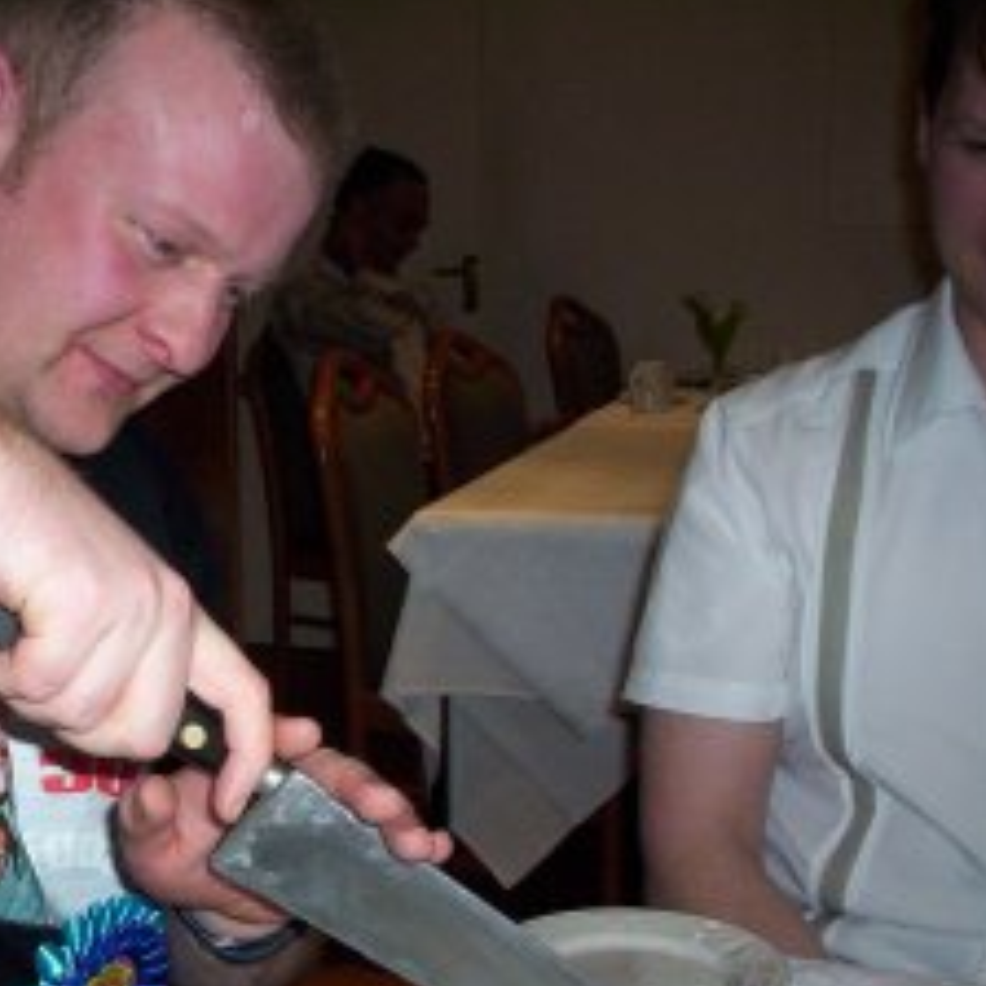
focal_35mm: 60
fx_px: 1934
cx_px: 132
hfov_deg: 27.7
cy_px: 638
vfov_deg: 28.5
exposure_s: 1/60
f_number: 4.5
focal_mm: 4.99
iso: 140
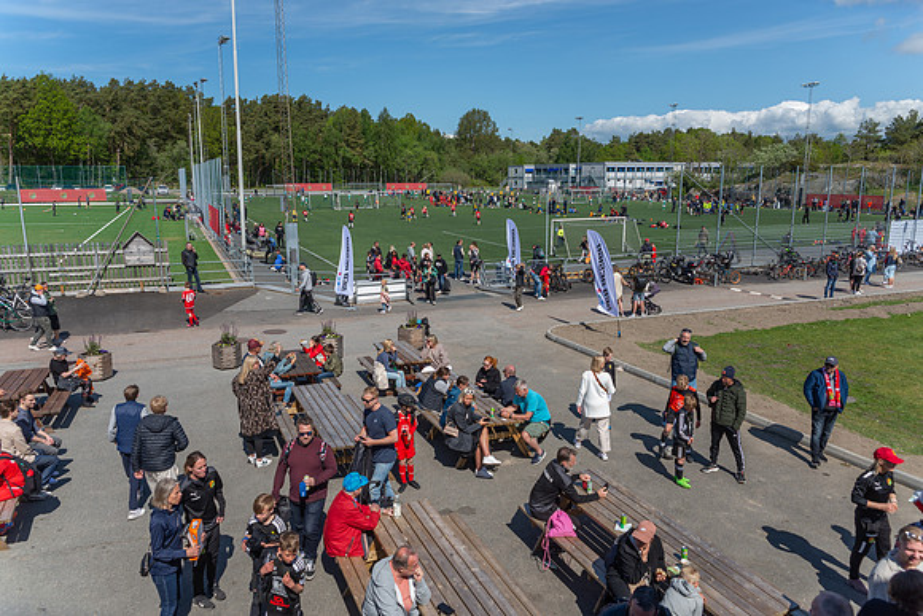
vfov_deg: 52.3
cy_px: 308
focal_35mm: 24
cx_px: 462
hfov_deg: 72.7
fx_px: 627
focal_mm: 24
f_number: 4
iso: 100
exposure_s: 1/800
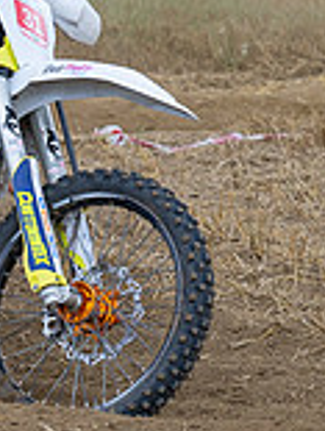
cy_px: 174
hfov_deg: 4.6
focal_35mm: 316
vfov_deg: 6.3
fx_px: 3940
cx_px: -397
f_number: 4.5
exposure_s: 1/1600
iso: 800
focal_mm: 88
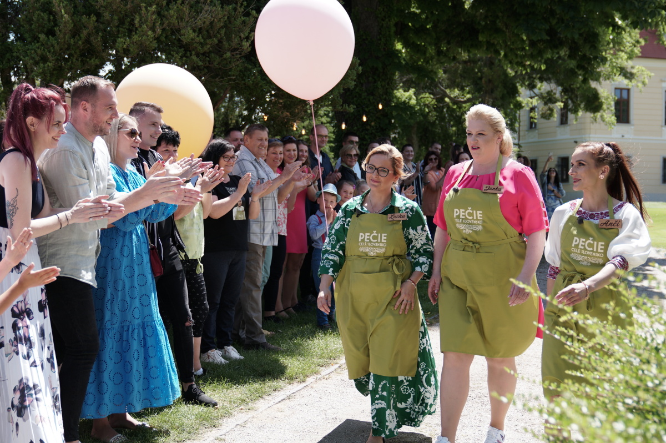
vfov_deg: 28.0
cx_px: 333
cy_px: 222
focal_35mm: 48
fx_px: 887
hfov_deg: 41.1
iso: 100
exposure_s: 1/800
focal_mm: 32
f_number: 2.8
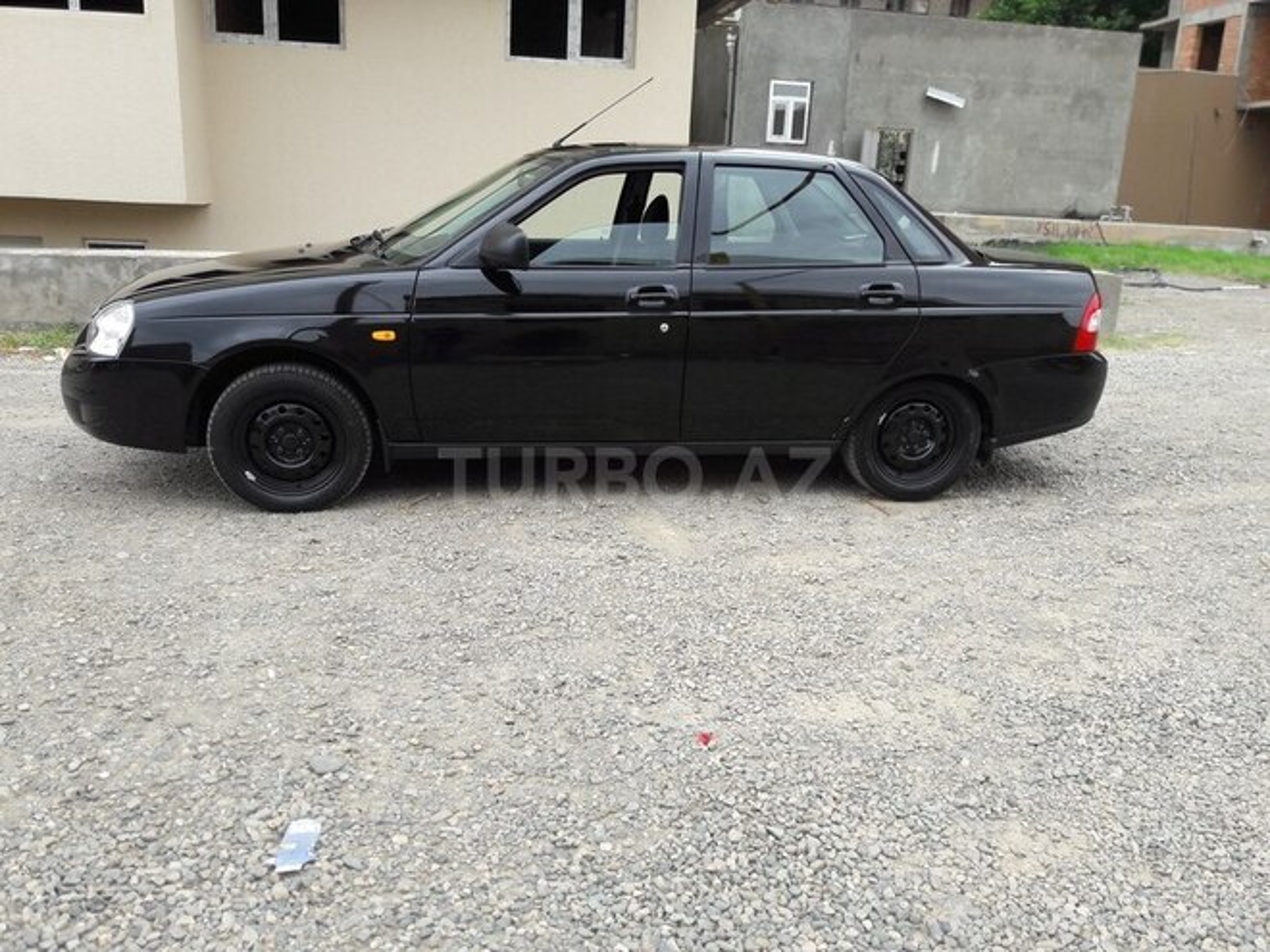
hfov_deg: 63.4
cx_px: 635
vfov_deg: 49.7
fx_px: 1027
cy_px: 476
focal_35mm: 28
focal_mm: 3.7
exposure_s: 1/309
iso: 40
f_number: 1.9
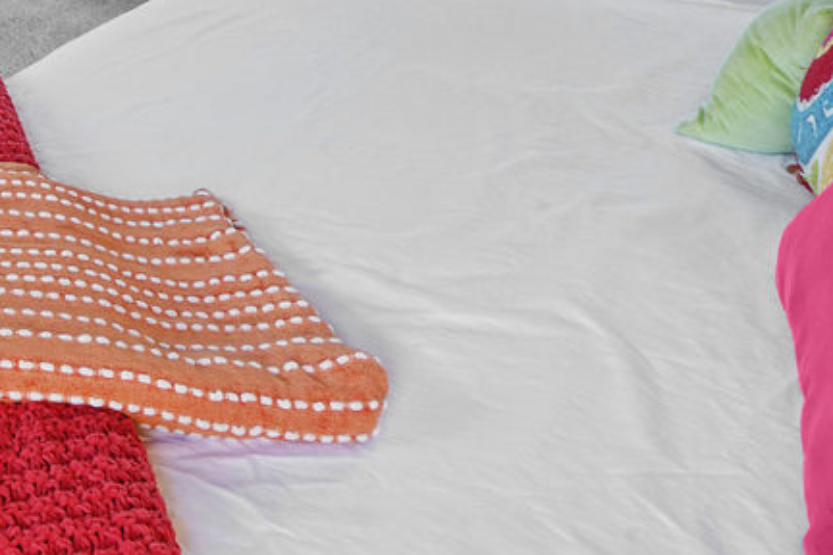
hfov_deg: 33.8
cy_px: -437
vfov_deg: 20.8
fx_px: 1041
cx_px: -203
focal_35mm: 45
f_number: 14
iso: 500
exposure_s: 1/1.67
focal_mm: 12
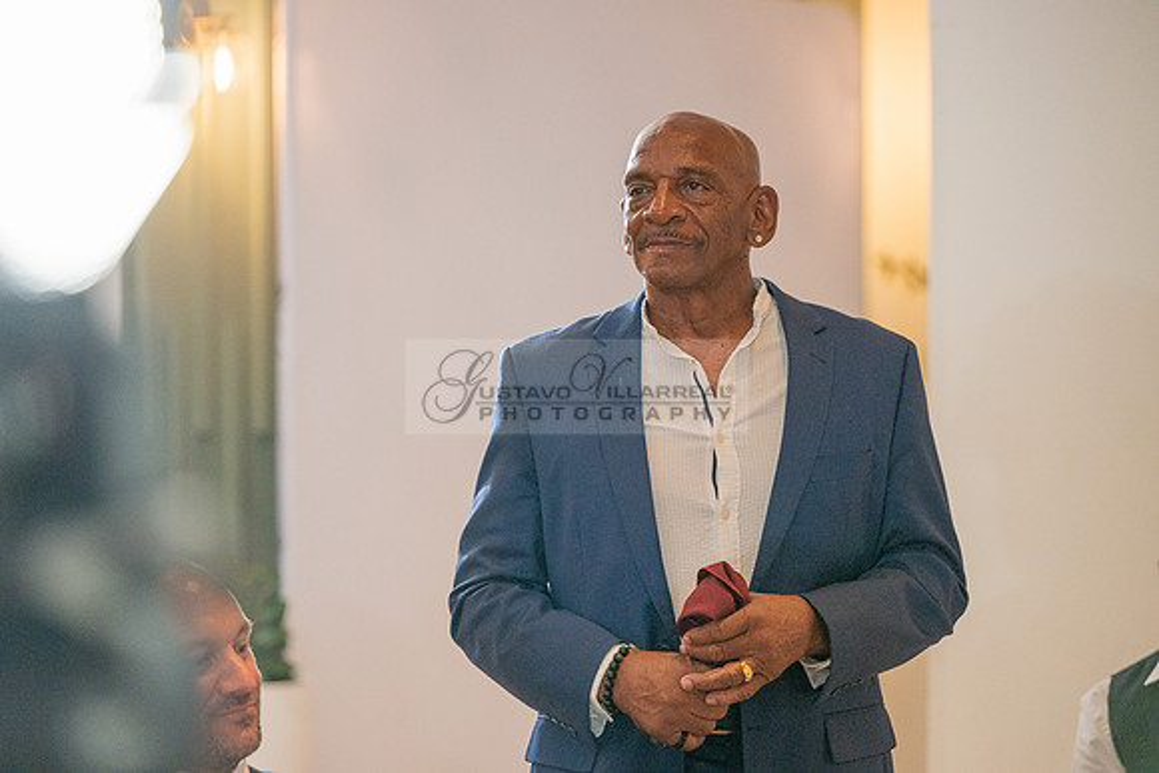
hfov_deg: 17.1
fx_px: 3864
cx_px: 580
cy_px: 386
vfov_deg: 11.4
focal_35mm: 120
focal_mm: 120
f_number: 2.8
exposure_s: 1/320
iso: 1600
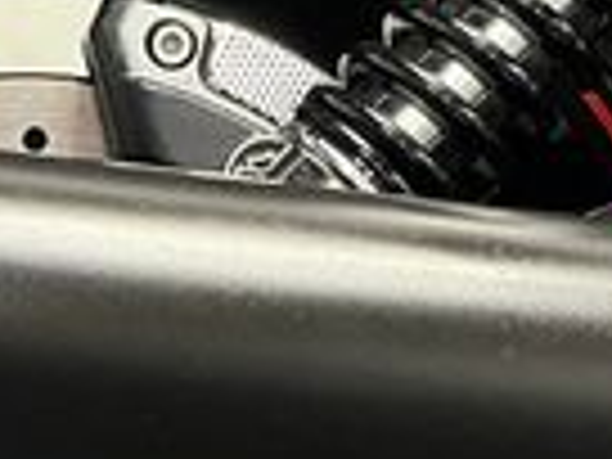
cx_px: 32
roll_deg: -0.6
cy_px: 450
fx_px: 2157
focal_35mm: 122
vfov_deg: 12.0
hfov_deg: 15.9
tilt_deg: -12.9
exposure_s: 1/33
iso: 400
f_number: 1.6
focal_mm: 5.1
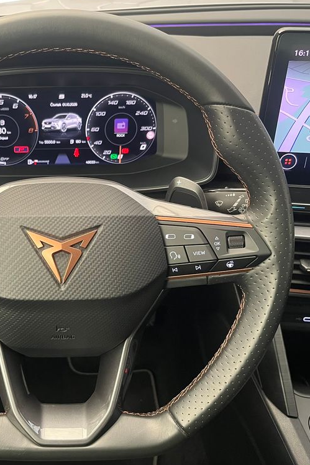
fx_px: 478
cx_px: 62
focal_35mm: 37
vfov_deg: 51.9
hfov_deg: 34.8
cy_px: 234
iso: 500
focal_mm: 5.1
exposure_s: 1/51
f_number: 1.6
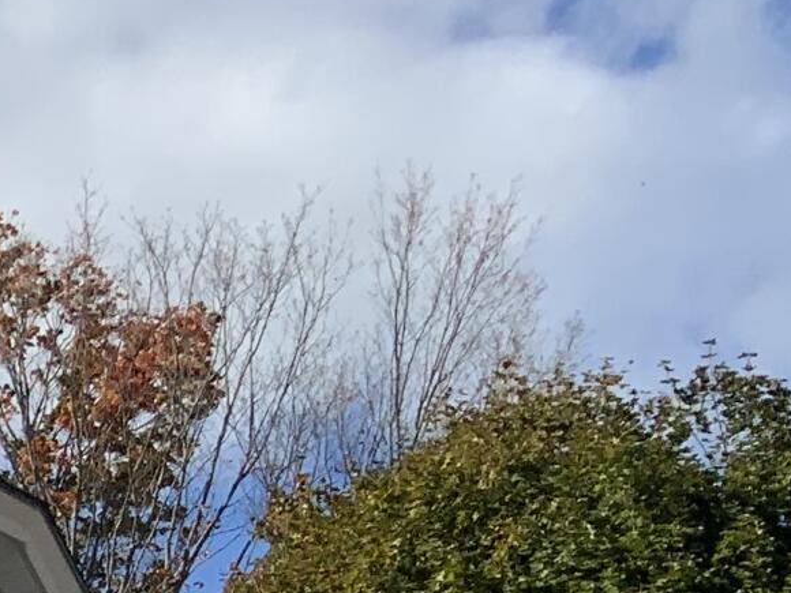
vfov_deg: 9.1
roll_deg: -0.3
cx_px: -912
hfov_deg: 11.5
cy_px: 1298
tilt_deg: +7.2
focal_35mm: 150
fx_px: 3428
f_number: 1.8
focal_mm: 3
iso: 20
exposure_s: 1/2320
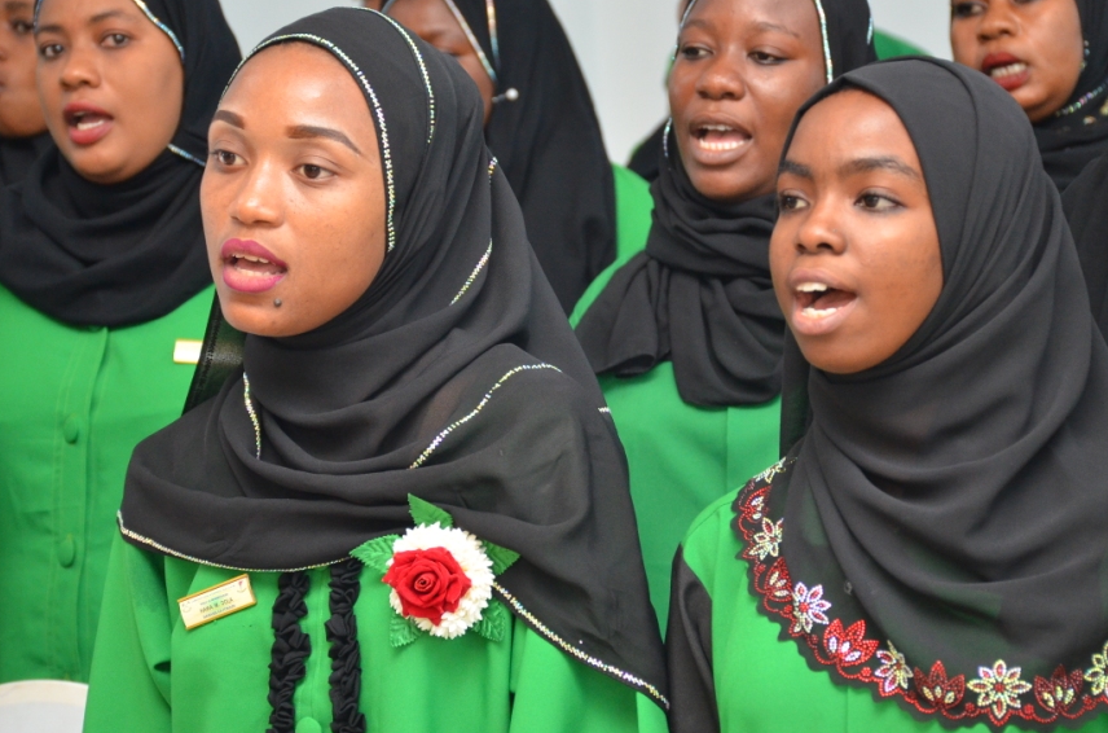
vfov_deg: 8.9
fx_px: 4684
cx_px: 594
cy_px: 352
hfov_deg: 13.5
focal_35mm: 153
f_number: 6.7
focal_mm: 85
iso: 1600
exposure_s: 1/250
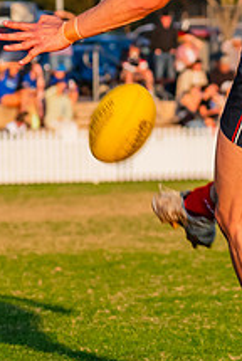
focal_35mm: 617
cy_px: 95
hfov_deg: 2.2
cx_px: 254
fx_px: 6201
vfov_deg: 3.3
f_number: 9
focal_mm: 170
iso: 800
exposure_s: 1/1000
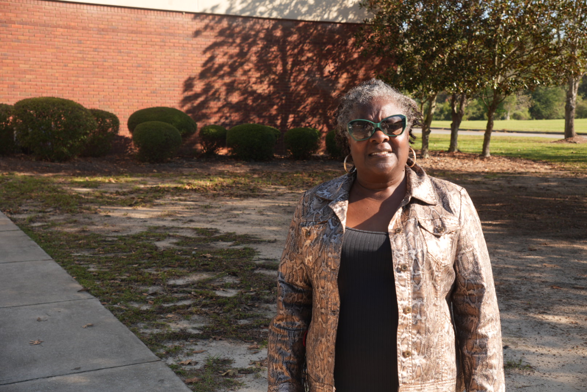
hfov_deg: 38.2
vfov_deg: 26.1
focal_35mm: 52
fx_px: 847
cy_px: 196
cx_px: 294
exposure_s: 1/250
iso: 100
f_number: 5.6
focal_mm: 34.6
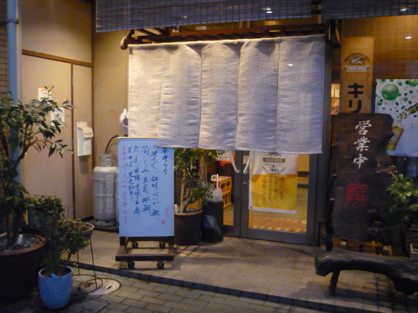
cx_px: 209
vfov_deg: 42.9
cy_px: 156
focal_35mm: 33
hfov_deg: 55.4
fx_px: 398
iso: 800
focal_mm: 5.5
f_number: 2.8
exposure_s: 1/25
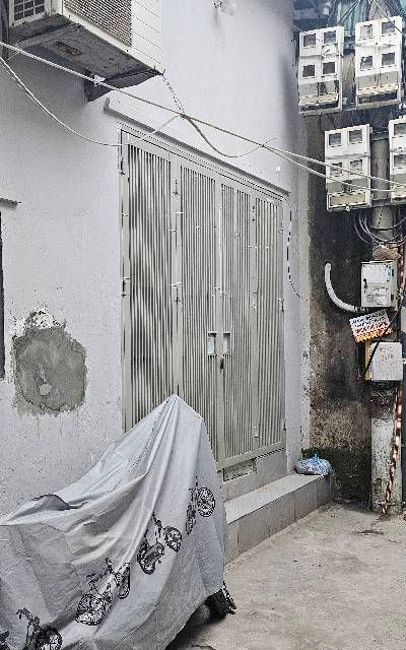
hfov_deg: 32.8
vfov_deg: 50.3
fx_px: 690
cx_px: 203
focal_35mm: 39
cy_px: 355
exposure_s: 1/100
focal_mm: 6.3
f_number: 1.7
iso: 500
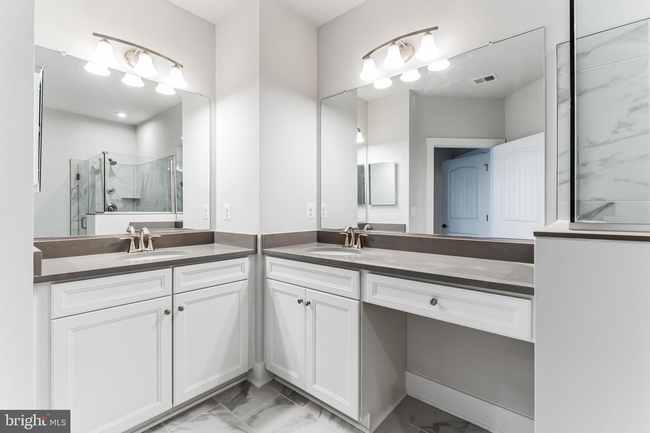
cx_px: 325
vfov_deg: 73.4
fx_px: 291
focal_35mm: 16
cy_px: 216
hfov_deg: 96.4
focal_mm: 16.1
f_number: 11
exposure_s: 1/25
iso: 640
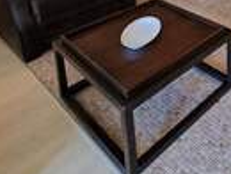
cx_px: 217
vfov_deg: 29.1
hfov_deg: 43.7
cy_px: -63
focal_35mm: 38
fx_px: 254
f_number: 2.2
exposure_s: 1/50
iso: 320
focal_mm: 2.2
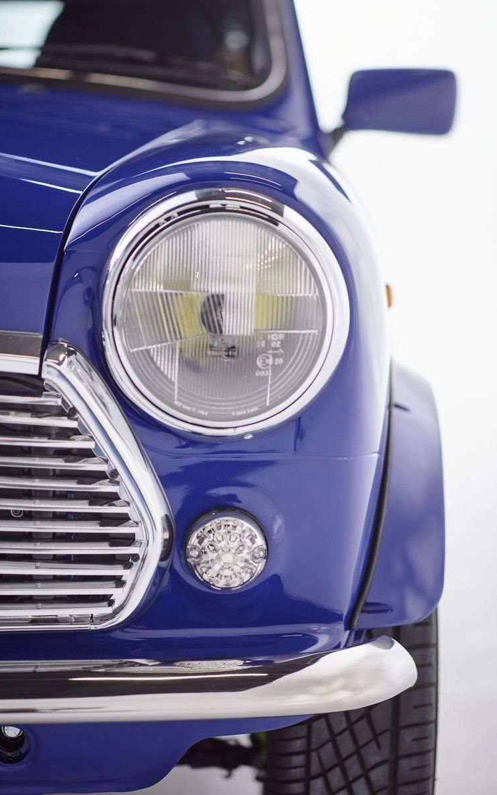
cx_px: 258
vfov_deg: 23.8
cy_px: 398
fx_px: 1885
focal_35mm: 87
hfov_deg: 15.0
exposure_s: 1/320
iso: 160
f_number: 1.8
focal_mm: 85
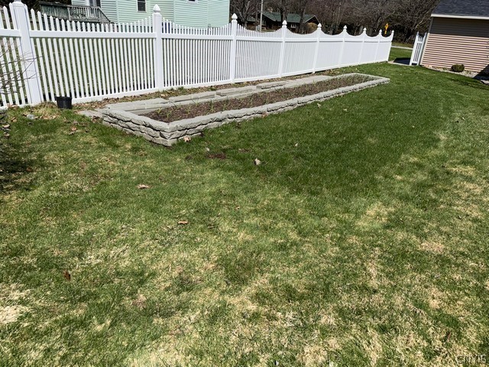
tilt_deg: -25.5
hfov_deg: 71.6
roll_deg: -4.5
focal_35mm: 24
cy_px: 184
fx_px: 339
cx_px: 244
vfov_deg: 56.8
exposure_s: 1/6711
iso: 80
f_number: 1.78
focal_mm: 6.76
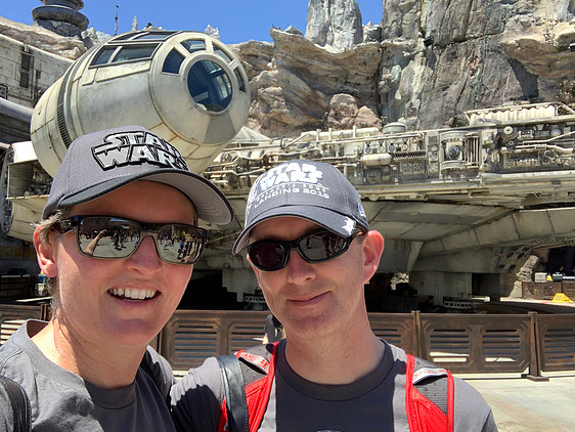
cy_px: 220
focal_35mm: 33
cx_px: 281
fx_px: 548
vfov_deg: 43.0
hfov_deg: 55.3
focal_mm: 2.87
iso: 16
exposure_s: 1/199
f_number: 2.2
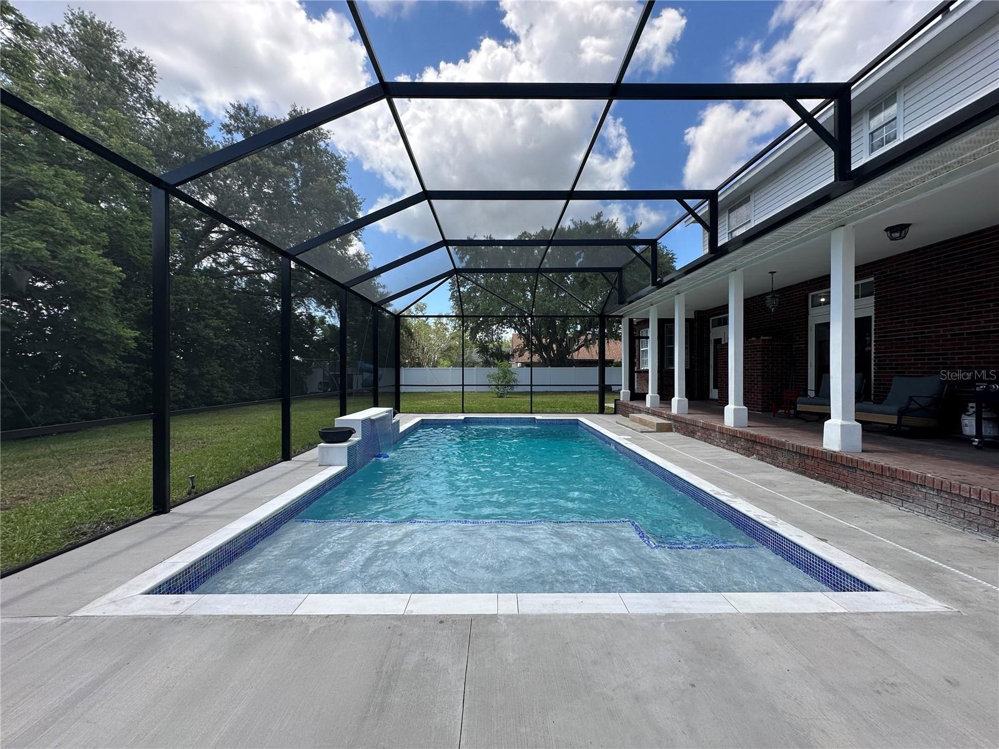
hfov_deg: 102.1
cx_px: 500
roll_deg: -0.1
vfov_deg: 85.7
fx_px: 404
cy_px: 374
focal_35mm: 14
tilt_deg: +0.0
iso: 40
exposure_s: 1/513
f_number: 2.2
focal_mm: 2.22
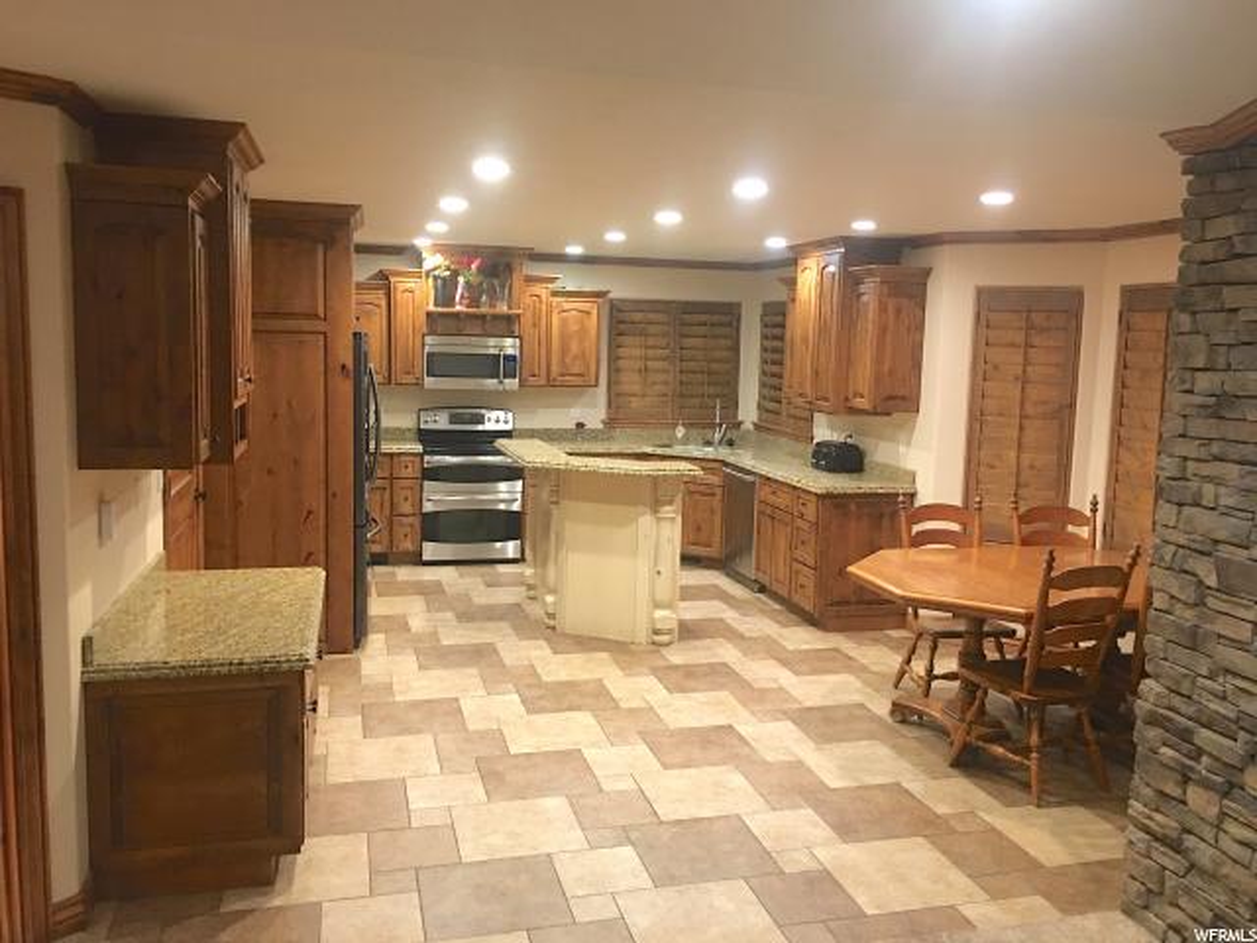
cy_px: 472
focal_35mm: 29
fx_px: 1053
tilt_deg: -6.5
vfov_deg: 48.2
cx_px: 628
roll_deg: -1.7
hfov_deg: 61.7
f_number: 2.2
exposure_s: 1/10
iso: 100
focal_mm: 4.15
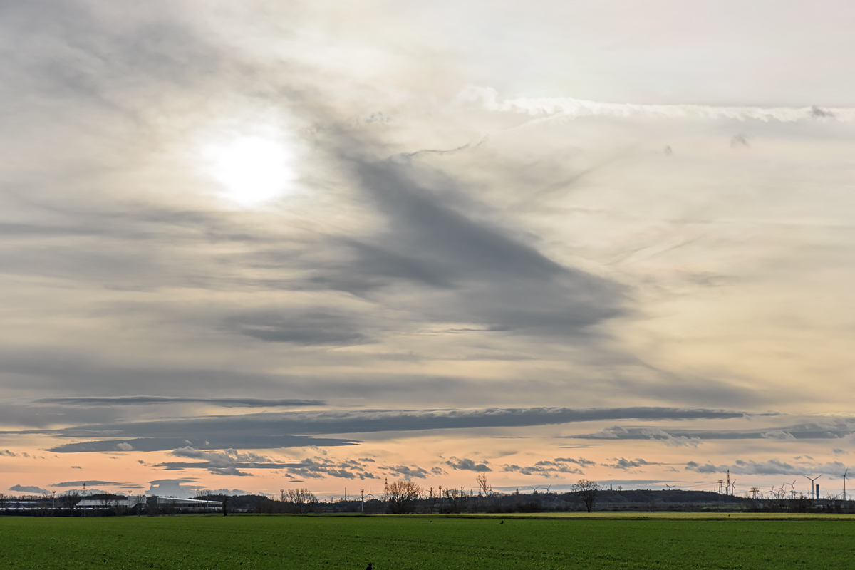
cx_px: 428
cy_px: 285
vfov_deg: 19.7
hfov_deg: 29.2
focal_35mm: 69
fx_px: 1639
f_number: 7.1
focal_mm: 46
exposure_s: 1/1600
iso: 200
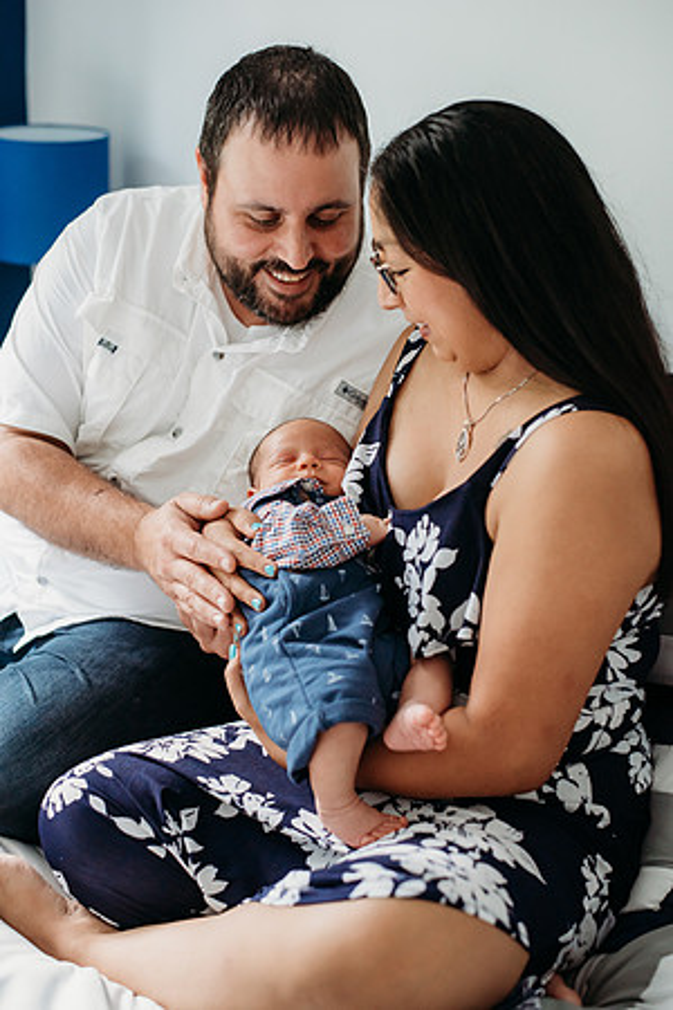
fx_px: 1402
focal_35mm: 50
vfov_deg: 39.6
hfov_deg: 27.0
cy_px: 505
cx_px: 336
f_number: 2.8
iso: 1600
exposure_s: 1/400
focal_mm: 50
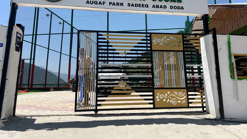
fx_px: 196
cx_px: 122
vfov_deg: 38.4
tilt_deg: +12.3
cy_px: 44
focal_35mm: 30
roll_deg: +0.3
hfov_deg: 64.3
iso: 50
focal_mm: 5.7
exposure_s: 1/4831
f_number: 1.5
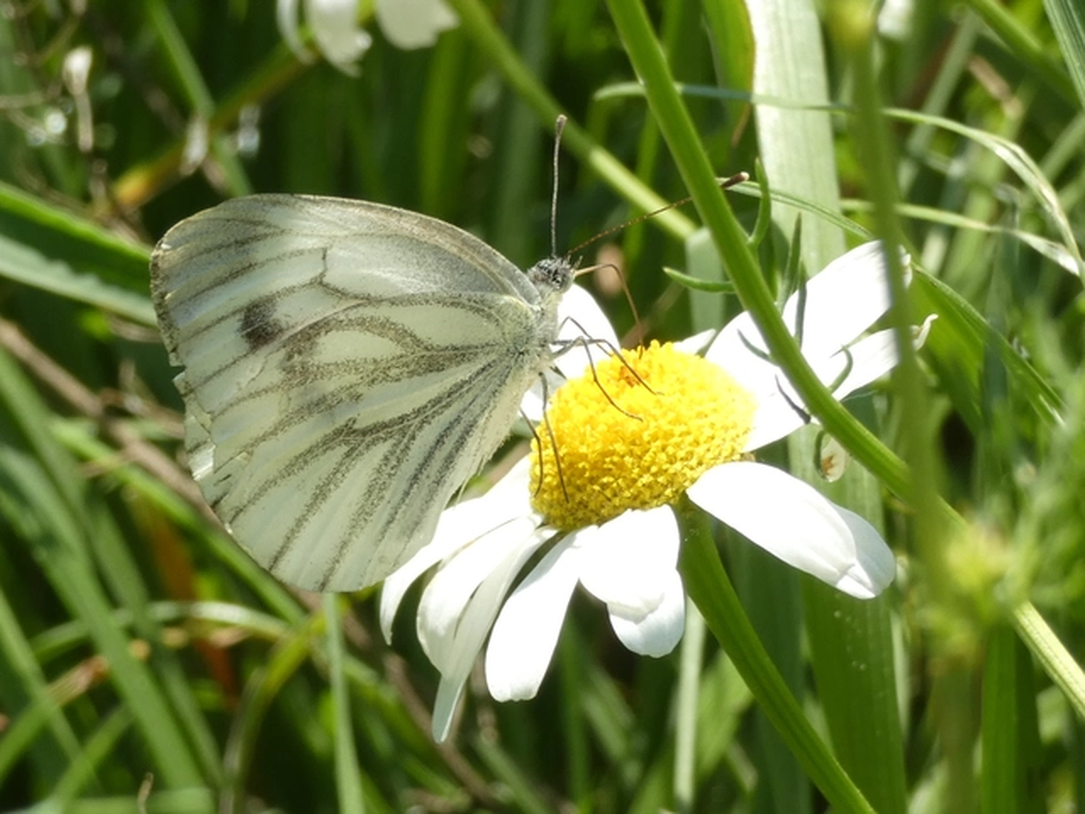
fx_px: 4827
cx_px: 542
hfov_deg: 12.8
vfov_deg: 9.6
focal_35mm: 154
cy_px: 407
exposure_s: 1/100
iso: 80
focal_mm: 27.5
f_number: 5.4
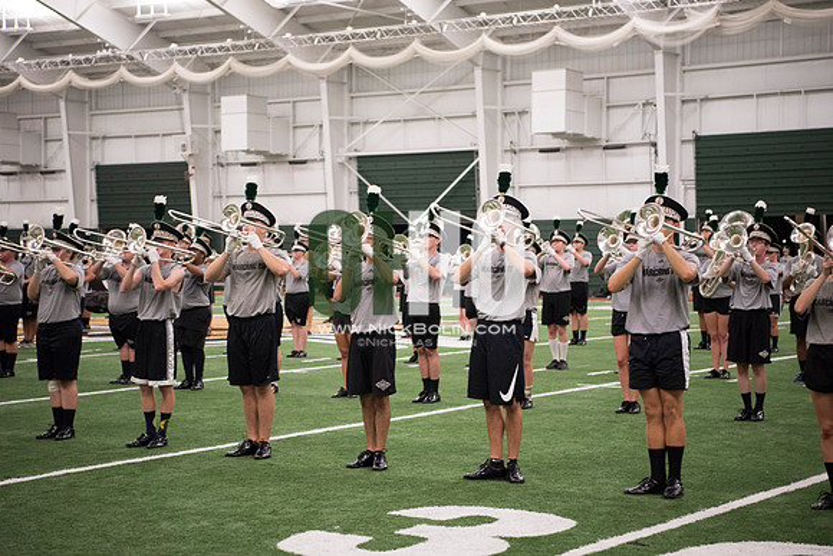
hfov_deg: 28.8
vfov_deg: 19.5
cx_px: 416
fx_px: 1620
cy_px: 278
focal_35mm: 70
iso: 3200
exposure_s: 1/200
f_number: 3.2
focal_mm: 70
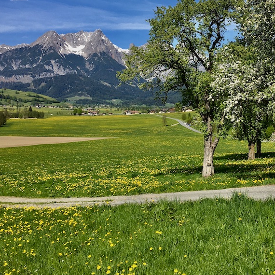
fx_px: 404
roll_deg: -1.9
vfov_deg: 37.2
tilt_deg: +1.9
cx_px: 201
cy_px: 96
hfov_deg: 36.8
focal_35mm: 45
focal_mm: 4.15
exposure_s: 1/1508
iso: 25
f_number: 2.2
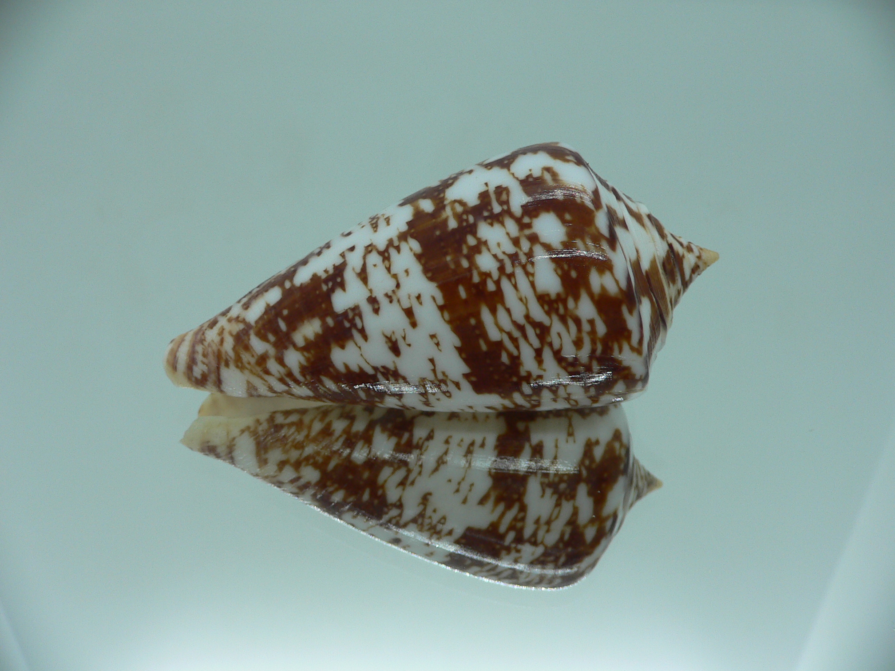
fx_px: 905
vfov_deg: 40.7
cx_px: 448
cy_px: 336
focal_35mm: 35
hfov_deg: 52.6
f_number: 2.8
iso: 80
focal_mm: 4.6
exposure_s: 1/60
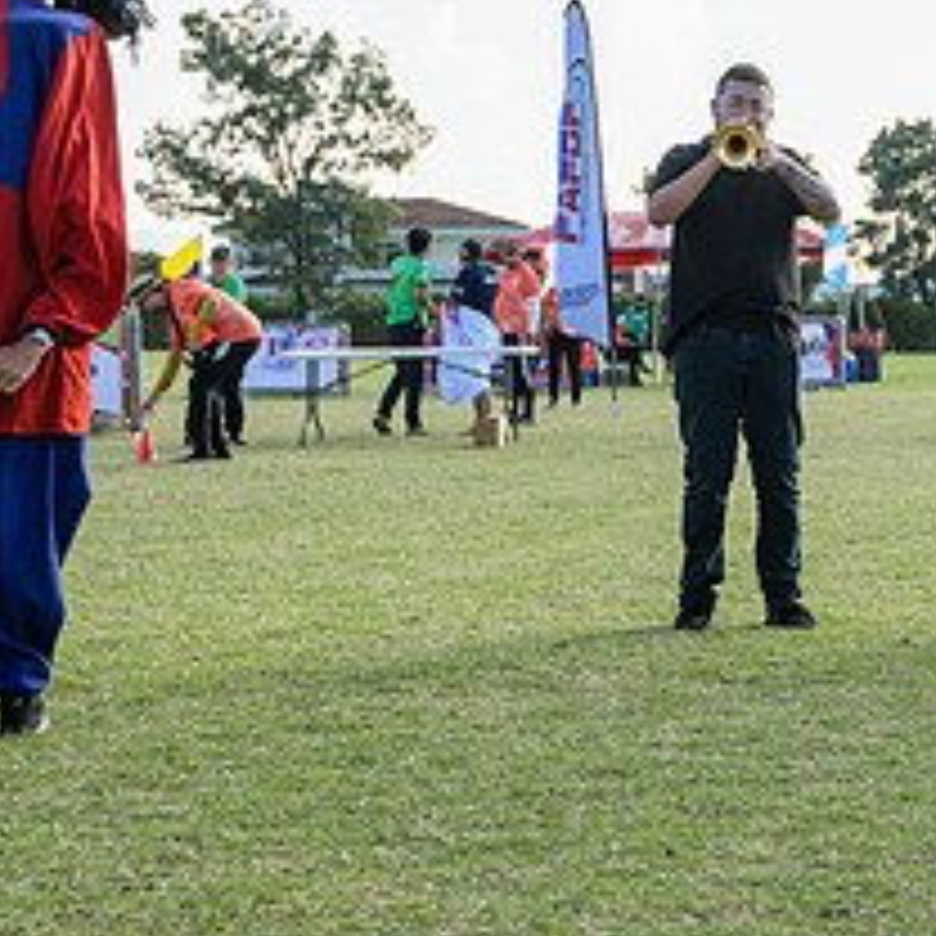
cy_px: 290
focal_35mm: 101
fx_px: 3090
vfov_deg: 17.2
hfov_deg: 16.5
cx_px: 1133
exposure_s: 1/500
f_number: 5.6
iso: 90
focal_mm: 35
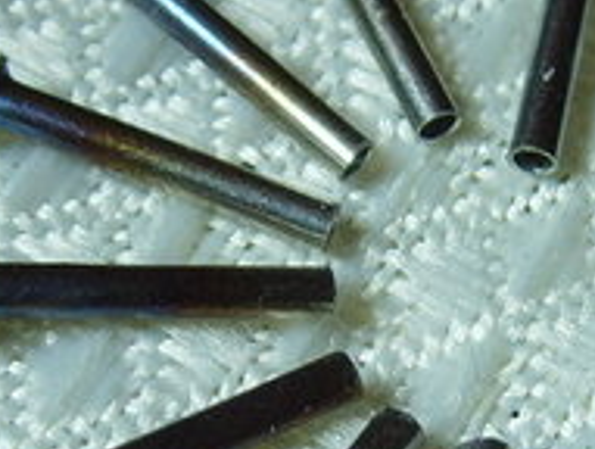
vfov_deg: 9.1
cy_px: 359
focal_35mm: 163
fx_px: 2807
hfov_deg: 12.1
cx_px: 408
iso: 80
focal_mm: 6.6
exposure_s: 1/90
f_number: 3.5
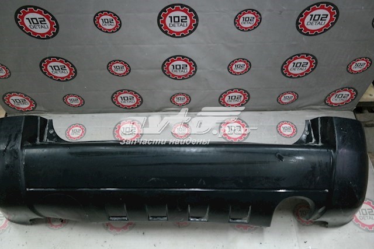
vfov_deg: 43.6
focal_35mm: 30
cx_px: 187
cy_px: 124
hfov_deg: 61.9
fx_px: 312
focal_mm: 20
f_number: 3.5
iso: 1600
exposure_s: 1/40
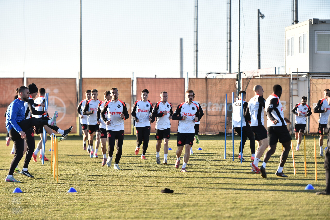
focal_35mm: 135
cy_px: 110
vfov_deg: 10.2
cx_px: 165
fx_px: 1238
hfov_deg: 15.2
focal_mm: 135
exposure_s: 1/1250
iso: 250
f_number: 2.8
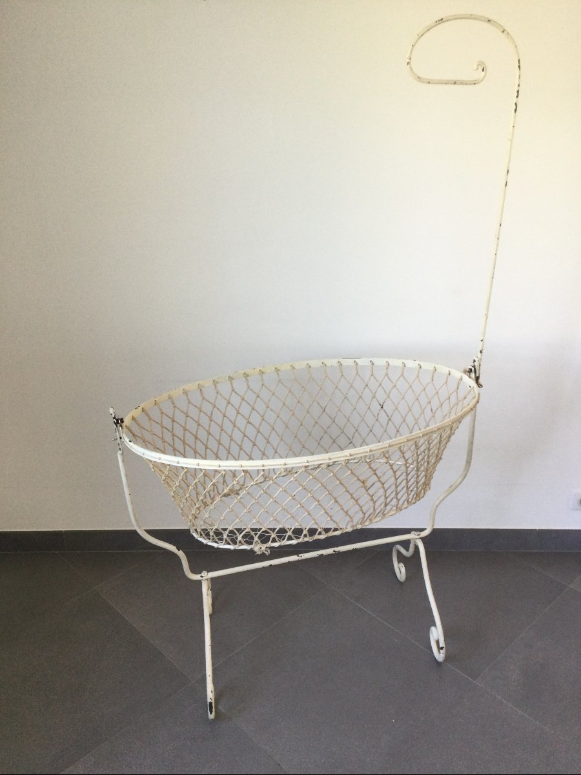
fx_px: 694
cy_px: 388
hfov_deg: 45.4
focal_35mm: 31
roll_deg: +1.7
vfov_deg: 58.4
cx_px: 290
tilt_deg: -23.5
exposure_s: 1/33
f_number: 2.4
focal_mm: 3.3
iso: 50
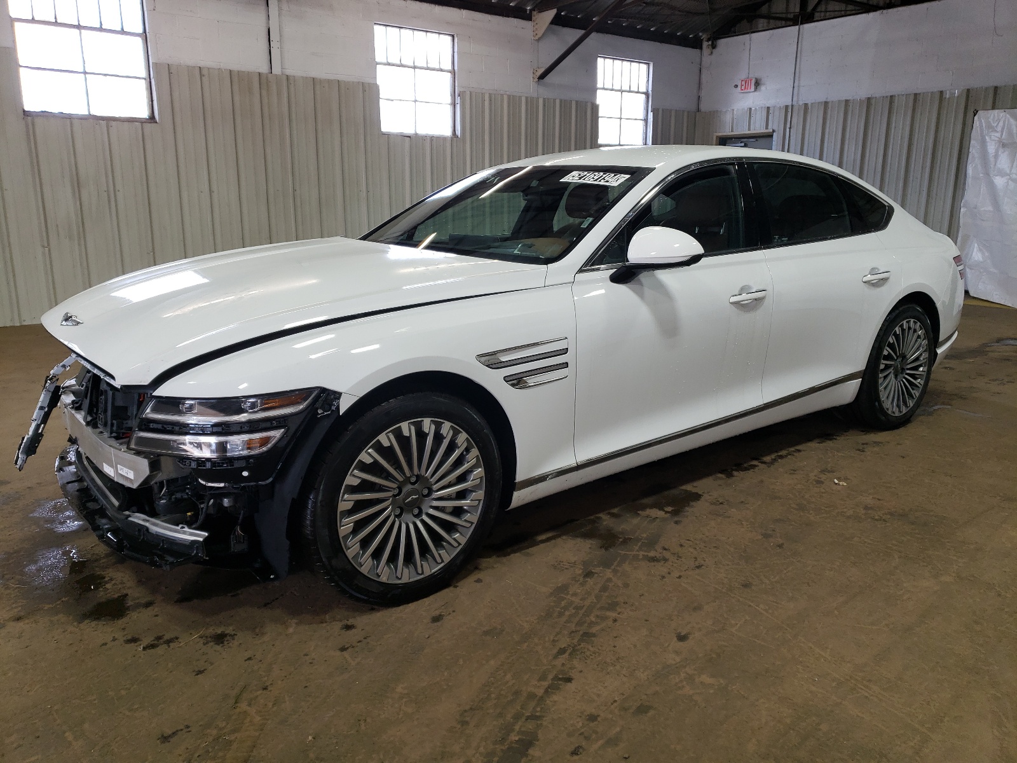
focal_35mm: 26
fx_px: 764
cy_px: 382
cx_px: 508
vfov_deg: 53.1
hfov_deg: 67.3
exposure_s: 1/120
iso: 50
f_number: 1.5
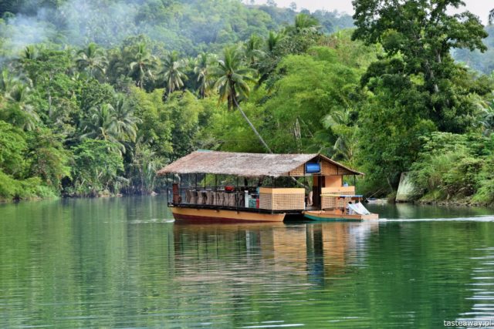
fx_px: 1956
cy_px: 164
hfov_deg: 14.4
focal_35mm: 142
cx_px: 247
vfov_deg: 9.6
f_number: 8
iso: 400
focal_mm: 95
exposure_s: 1/250
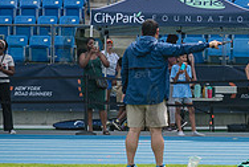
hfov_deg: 5.7
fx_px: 2459
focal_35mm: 355
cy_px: 123
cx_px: 374
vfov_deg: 3.9
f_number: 5
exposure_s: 1/640
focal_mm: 86
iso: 160
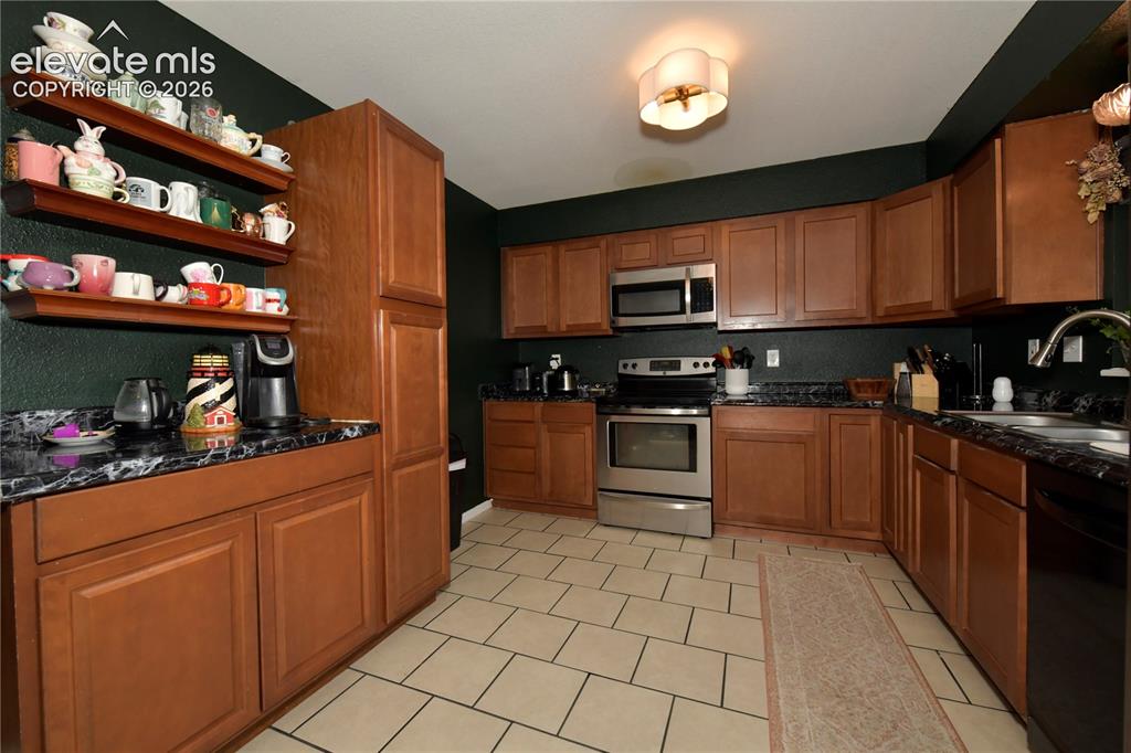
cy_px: 376
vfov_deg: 81.2
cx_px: 566
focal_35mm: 14
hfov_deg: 104.3
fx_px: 440
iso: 1250
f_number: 10
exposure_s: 1/160
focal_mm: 14
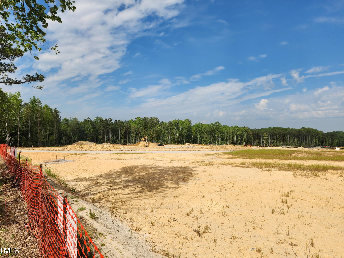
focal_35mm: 24
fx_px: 238
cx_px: 178
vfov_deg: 56.8
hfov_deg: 71.6
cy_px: 128
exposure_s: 1/2531
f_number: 1.8
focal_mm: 5.4
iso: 20
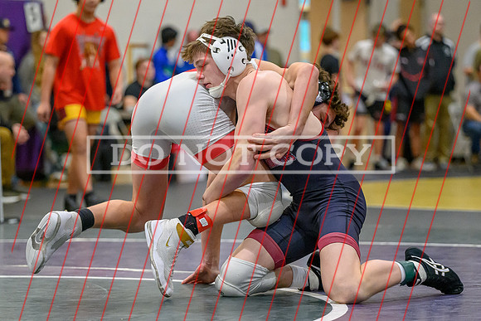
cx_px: 232
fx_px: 2134
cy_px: 189
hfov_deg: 12.9
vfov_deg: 8.6
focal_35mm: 160
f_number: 2.8
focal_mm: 110
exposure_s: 1/800
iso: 8000
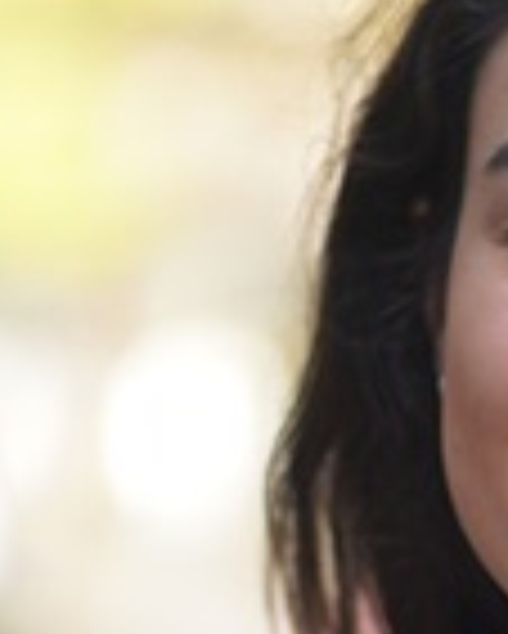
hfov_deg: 4.0
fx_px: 7153
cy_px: 926
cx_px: 742
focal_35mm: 381
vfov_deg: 5.0
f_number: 2
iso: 200
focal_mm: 85
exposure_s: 1/640
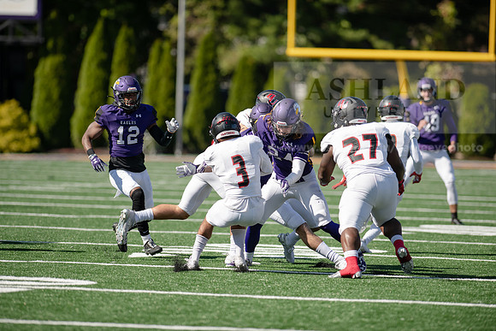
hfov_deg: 6.9
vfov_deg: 4.6
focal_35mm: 300
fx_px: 4134
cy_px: 166
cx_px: 248
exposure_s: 1/2000
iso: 200
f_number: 3.2
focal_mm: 300
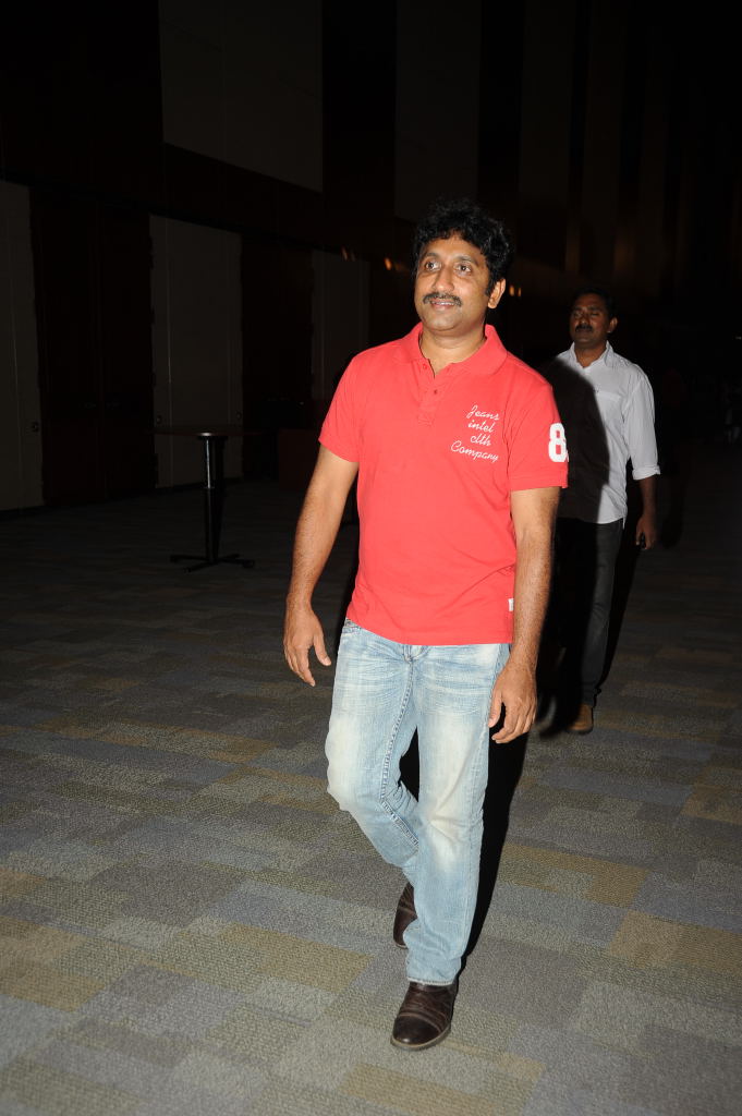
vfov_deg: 48.5
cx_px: 371
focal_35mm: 40
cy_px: 558
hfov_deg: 33.3
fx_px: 1239
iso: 320
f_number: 6.3
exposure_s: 1/125
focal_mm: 40
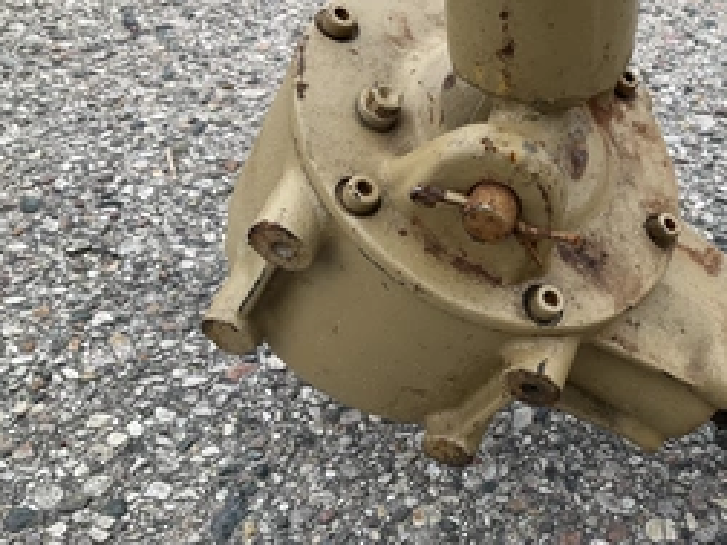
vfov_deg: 31.5
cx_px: 545
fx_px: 966
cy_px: 268
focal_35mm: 46
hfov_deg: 40.1
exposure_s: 1/310
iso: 25
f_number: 1.8
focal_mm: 3
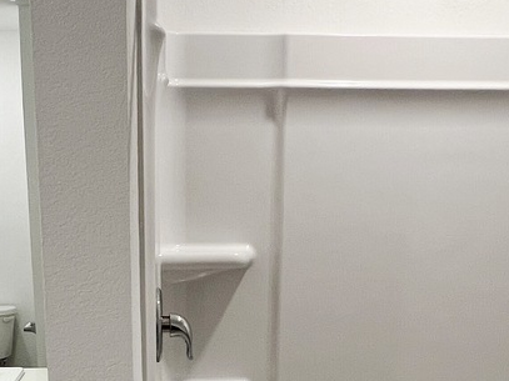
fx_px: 676
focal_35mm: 46
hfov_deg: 41.0
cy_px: 357
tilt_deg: -14.4
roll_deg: -0.5
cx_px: 196
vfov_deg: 29.9
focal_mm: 1.57
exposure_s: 1/120
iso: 125
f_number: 1.8
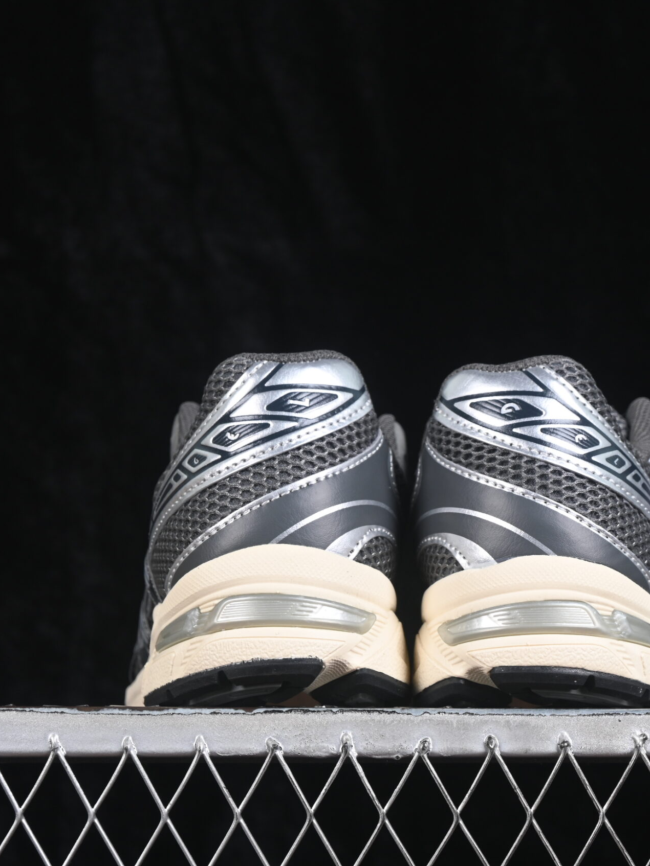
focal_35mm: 109
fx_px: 2730
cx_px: 429
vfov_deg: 18.0
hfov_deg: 13.6
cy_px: 435
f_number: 7.1
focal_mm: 50
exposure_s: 1/60
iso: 160
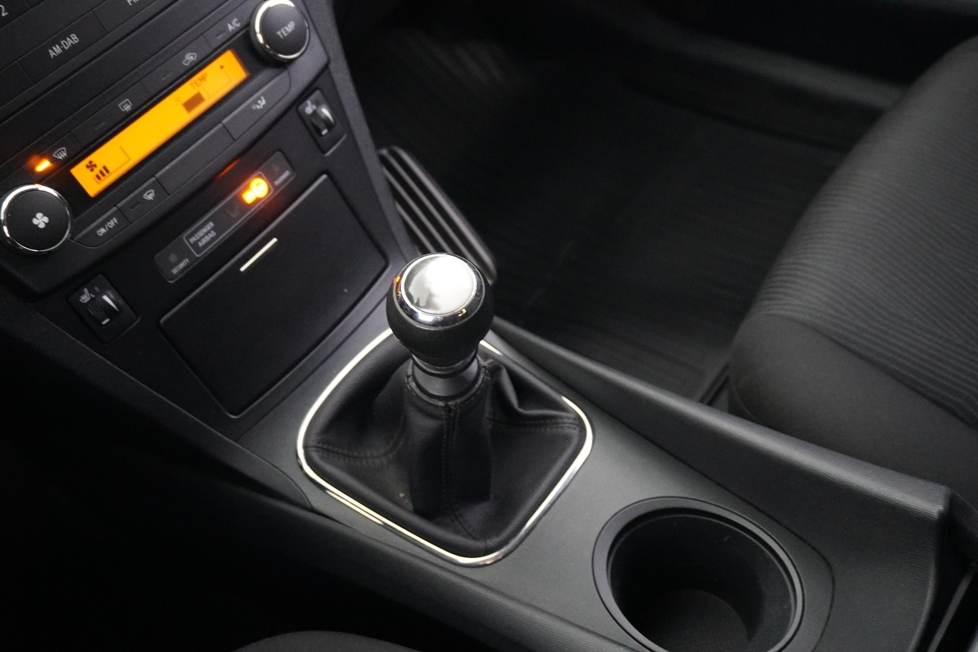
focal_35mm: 38
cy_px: 326
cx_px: 489
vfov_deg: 35.5
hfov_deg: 51.3
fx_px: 1019
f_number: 4.5
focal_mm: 25
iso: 6400
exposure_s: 1/15
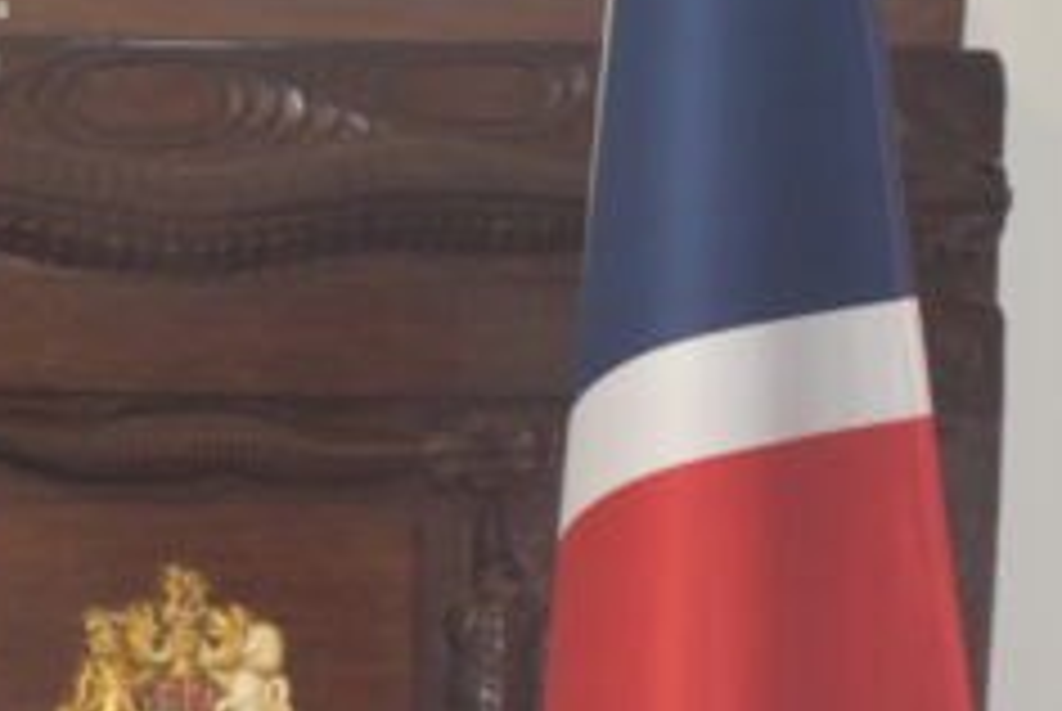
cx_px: -423
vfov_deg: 5.8
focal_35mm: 234
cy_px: 1080
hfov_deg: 8.6
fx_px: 6911
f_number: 4.5
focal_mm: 48
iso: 800
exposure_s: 1/80
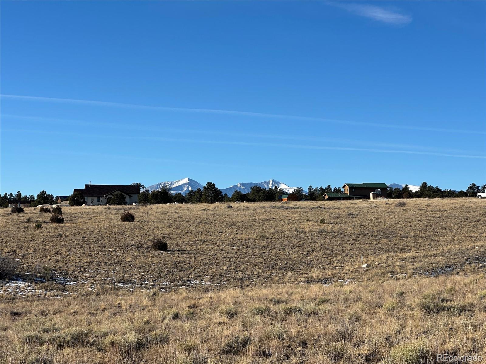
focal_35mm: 77
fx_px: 1081
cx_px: 243
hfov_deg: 25.3
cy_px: 182
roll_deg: -0.1
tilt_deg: +3.1
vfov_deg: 19.1
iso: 32
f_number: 2.8
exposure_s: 1/853
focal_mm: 9
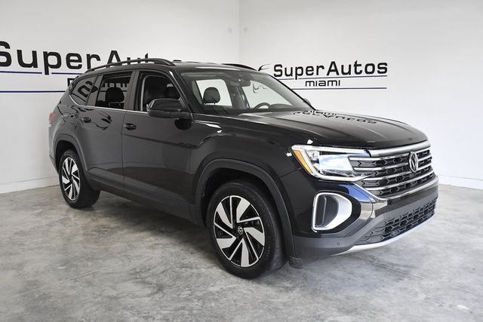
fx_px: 403
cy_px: 161
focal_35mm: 30
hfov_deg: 61.9
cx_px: 242
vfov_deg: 43.6
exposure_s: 1/1250
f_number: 4.5
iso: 2500
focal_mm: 20
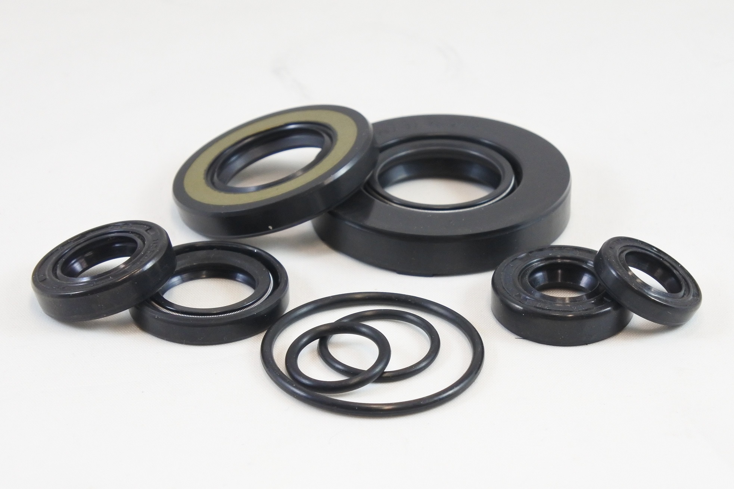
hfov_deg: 26.7
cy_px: 244
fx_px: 1549
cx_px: 367
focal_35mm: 76
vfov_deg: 17.9
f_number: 5.6
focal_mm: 28.5
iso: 800
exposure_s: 1/100
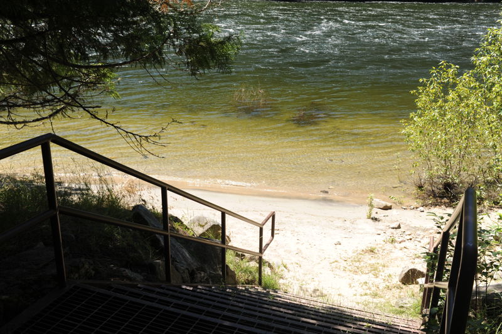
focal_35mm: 35
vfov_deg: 37.8
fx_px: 488
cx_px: 251
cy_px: 167
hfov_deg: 54.5
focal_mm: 35
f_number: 10
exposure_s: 1/125
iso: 200
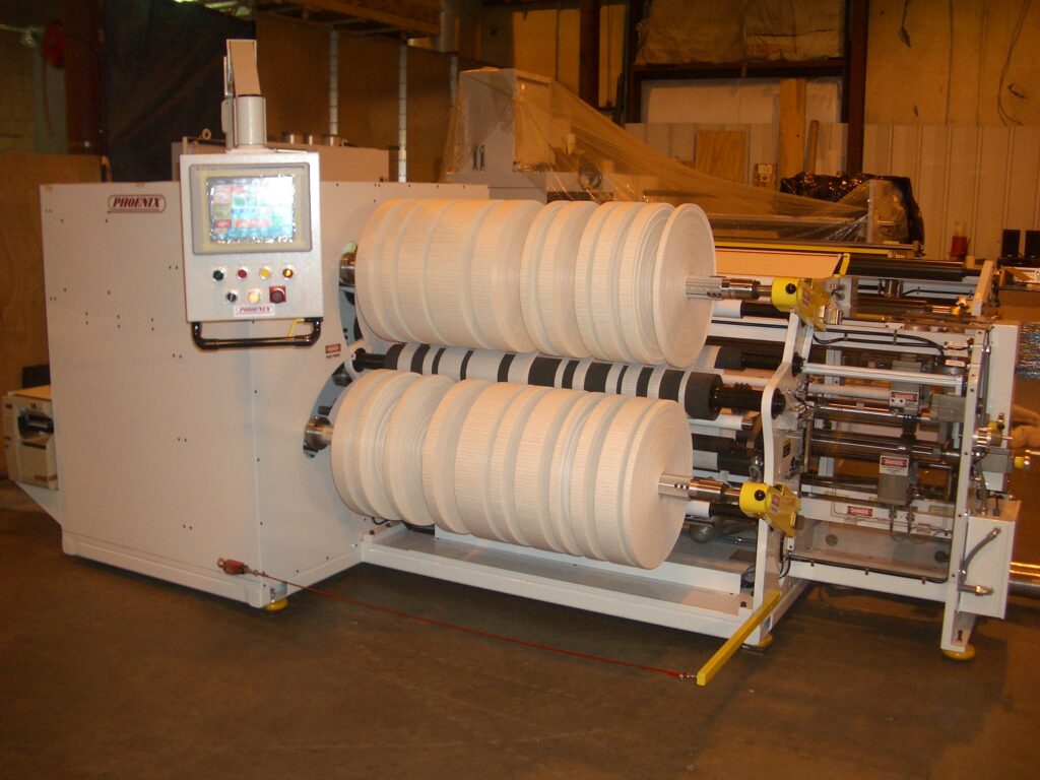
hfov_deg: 52.6
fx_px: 1052
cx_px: 520
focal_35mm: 35
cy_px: 390
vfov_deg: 40.7
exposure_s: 1/60
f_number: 2.6
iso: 100
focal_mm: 5.8
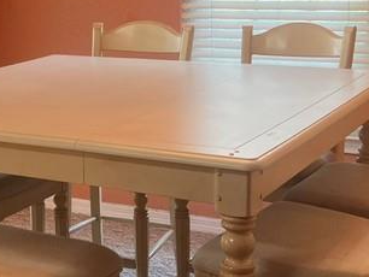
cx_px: 80
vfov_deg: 17.0
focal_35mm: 87
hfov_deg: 22.2
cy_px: 105
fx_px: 928
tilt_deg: -11.0
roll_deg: +2.0
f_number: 1.5
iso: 80
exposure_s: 1/120
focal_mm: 5.7
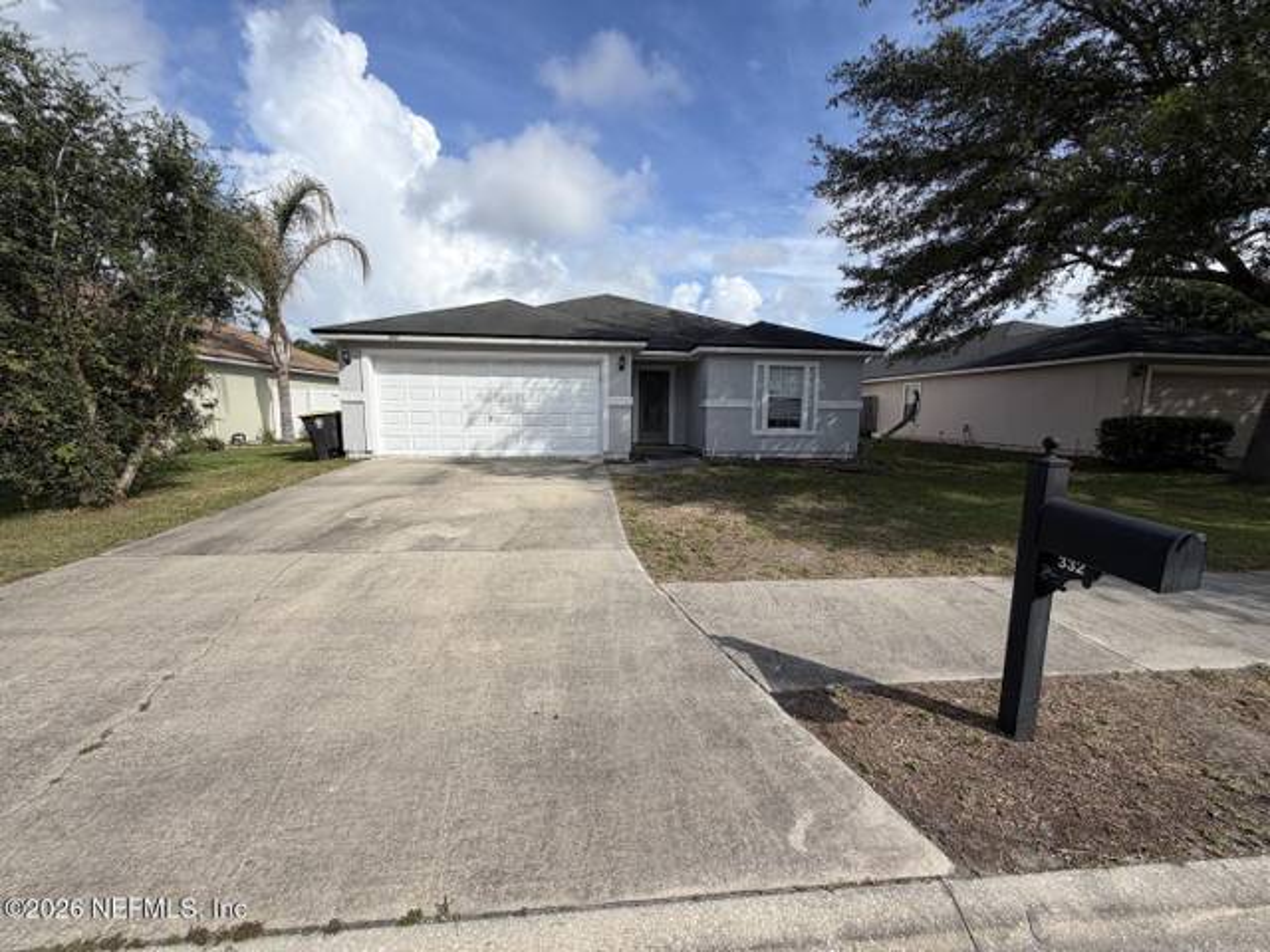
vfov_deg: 85.7
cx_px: 635
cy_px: 476
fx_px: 514
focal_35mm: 14
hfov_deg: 102.1
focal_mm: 2.22
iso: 20
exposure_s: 1/1001
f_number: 2.2
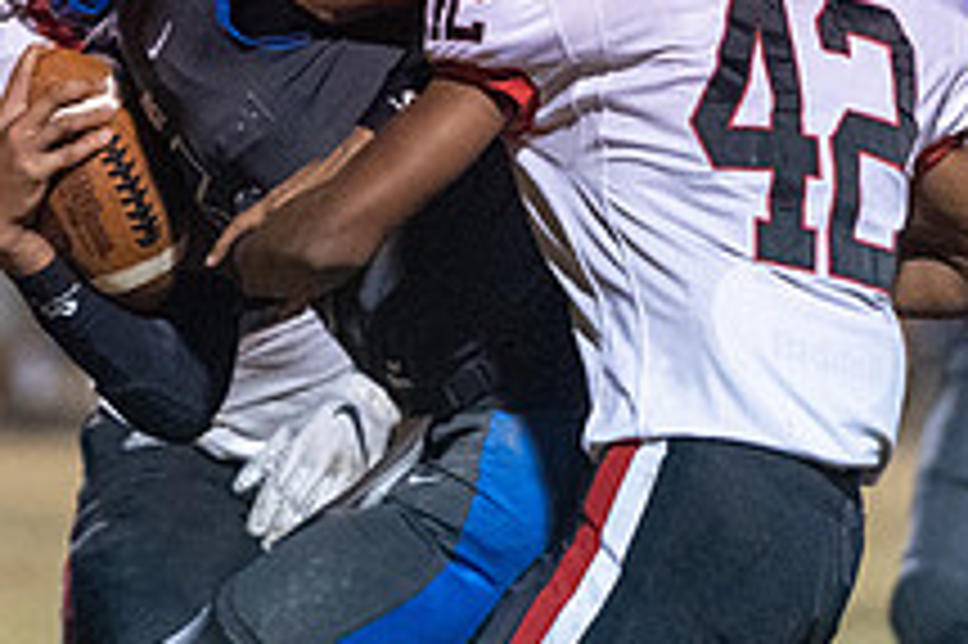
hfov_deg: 3.3
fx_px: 16685
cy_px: 471
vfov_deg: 2.2
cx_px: 88
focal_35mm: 621
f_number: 2.8
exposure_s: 1/800
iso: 8000
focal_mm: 200
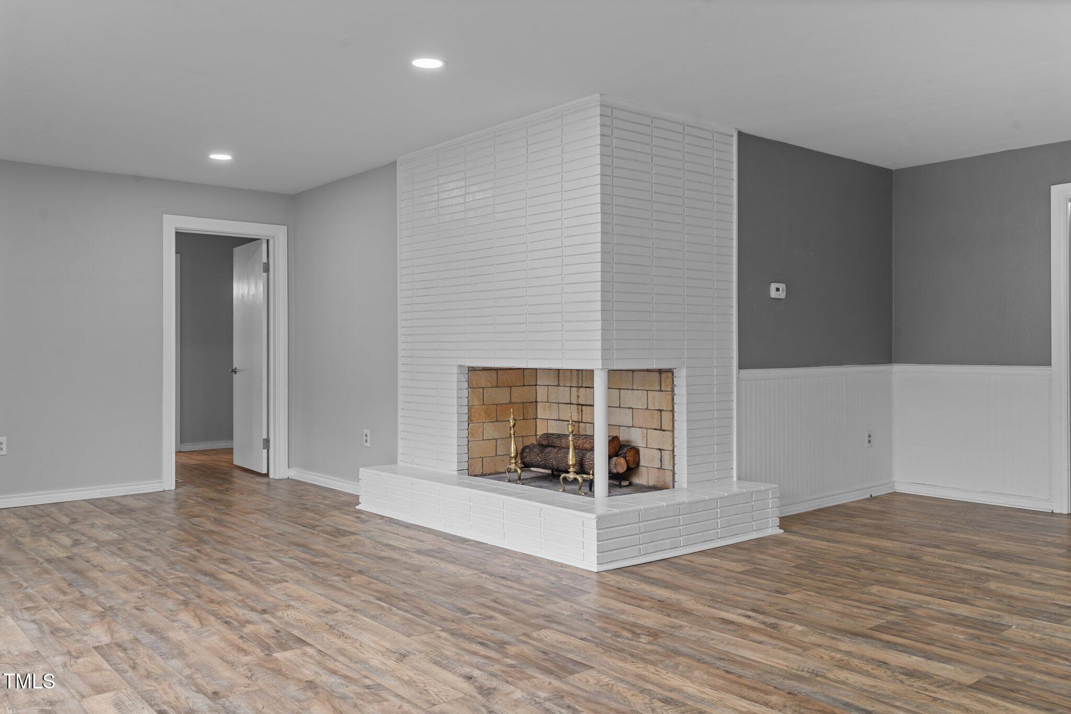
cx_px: 536
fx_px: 863
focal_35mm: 29
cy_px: 357
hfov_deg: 63.7
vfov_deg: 45.0
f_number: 8
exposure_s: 1/4
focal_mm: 29
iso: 640
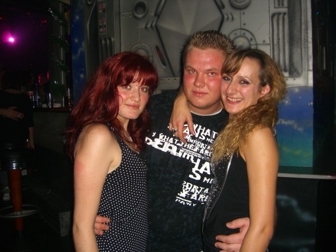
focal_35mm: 38
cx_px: 168
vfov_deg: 37.7
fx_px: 369
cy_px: 126
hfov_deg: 49.0
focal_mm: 7.9
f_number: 2.8
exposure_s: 1/60
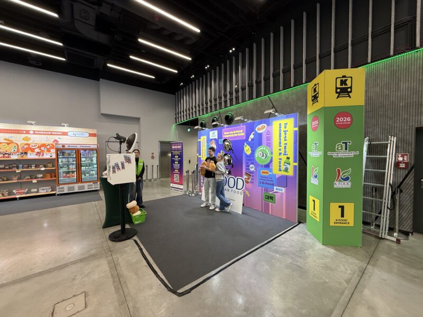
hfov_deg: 102.1
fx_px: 171
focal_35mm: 14
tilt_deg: -0.8
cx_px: 212
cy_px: 158
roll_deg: +0.9
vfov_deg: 85.7
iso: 200
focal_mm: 2.22
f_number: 2.2
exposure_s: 1/100
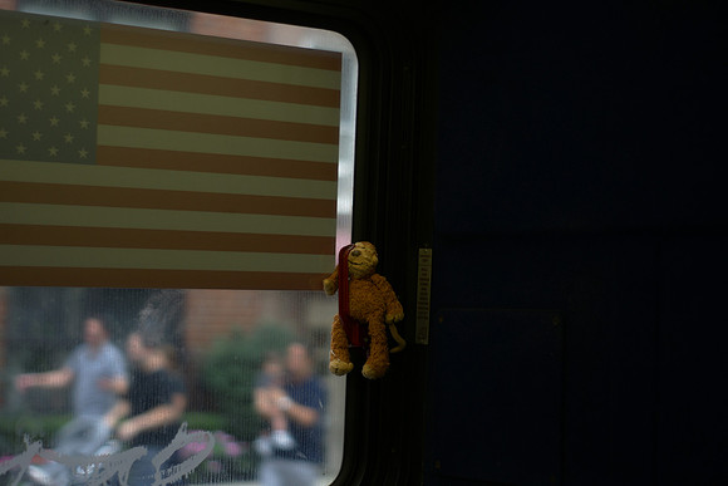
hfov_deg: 27.0
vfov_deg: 18.2
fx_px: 1517
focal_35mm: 75
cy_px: 243
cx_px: 364
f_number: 1.7
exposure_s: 1/125
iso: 100
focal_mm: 50
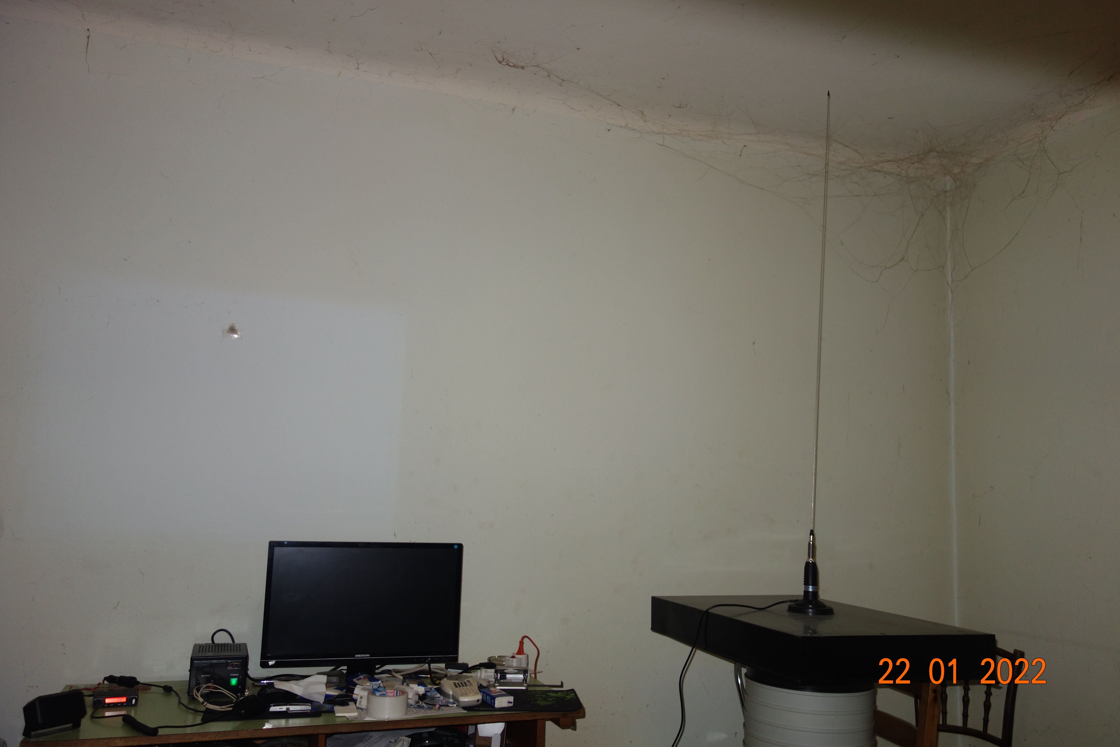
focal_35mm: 28
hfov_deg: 65.5
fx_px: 871
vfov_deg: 46.4
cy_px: 374
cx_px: 560
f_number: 1.8
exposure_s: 1/30
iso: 200
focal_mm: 10.4
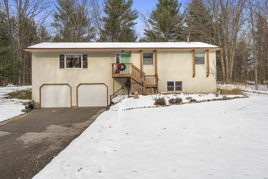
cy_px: 90
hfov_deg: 62.8
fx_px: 220
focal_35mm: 30
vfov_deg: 44.3
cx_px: 134
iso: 100
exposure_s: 1/125
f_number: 9
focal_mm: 29.5
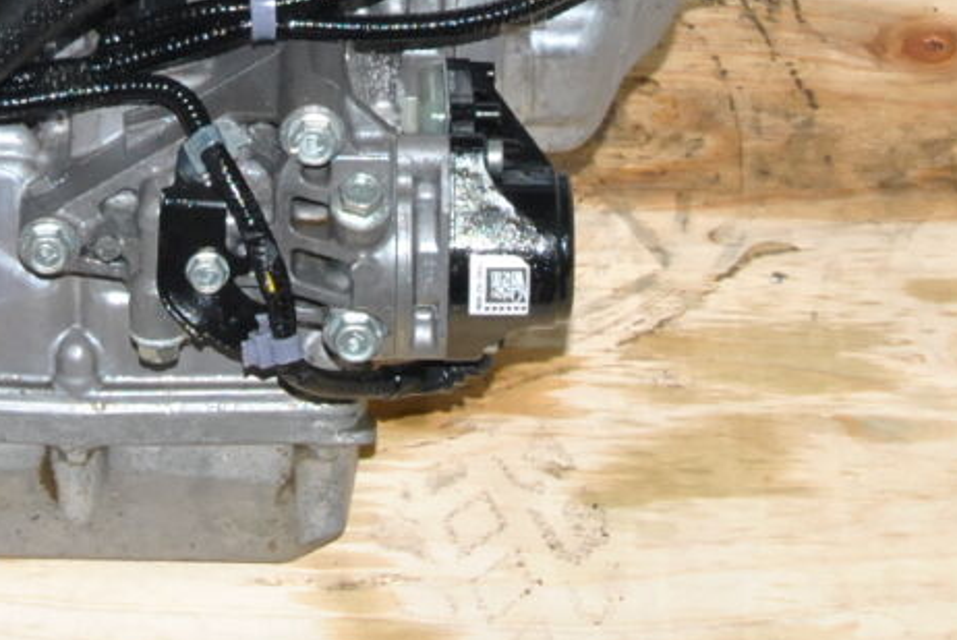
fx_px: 4151
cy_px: -260
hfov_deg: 13.1
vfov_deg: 8.7
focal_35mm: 156
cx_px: 188
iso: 800
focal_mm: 30
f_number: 13
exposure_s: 1/200
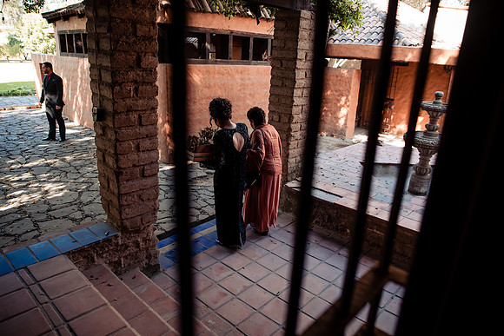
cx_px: 252
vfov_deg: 53.2
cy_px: 168
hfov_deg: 73.7
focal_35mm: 24
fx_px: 336
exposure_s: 1/400
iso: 800
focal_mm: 24
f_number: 2.8
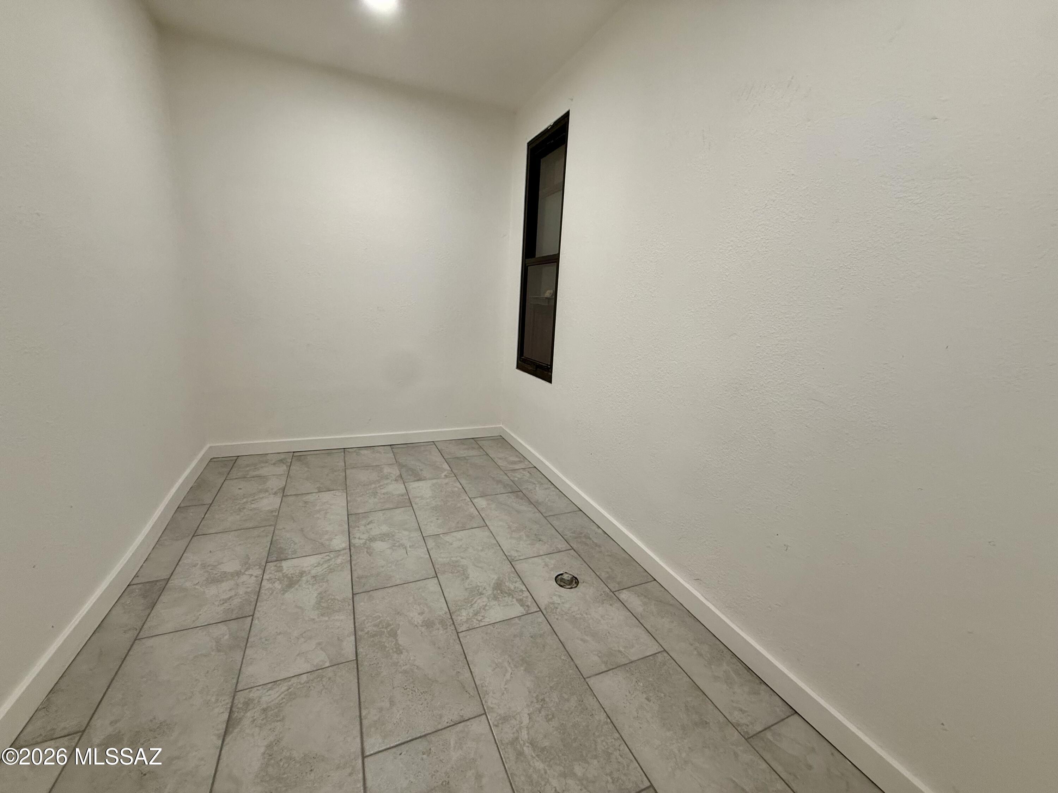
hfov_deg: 102.1
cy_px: 396
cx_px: 529
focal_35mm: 14
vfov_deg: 85.7
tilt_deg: -12.5
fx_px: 428
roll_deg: -3.6
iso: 200
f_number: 2.2
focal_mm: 2.22
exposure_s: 1/120
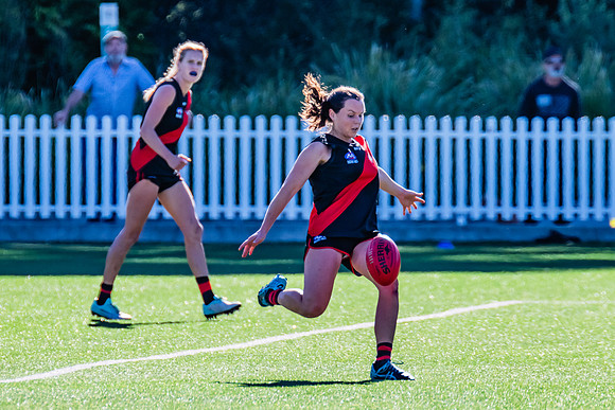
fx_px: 15217
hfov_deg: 2.3
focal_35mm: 891
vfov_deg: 1.5
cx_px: 333
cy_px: 187
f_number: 8
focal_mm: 600
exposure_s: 1/1250
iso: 800
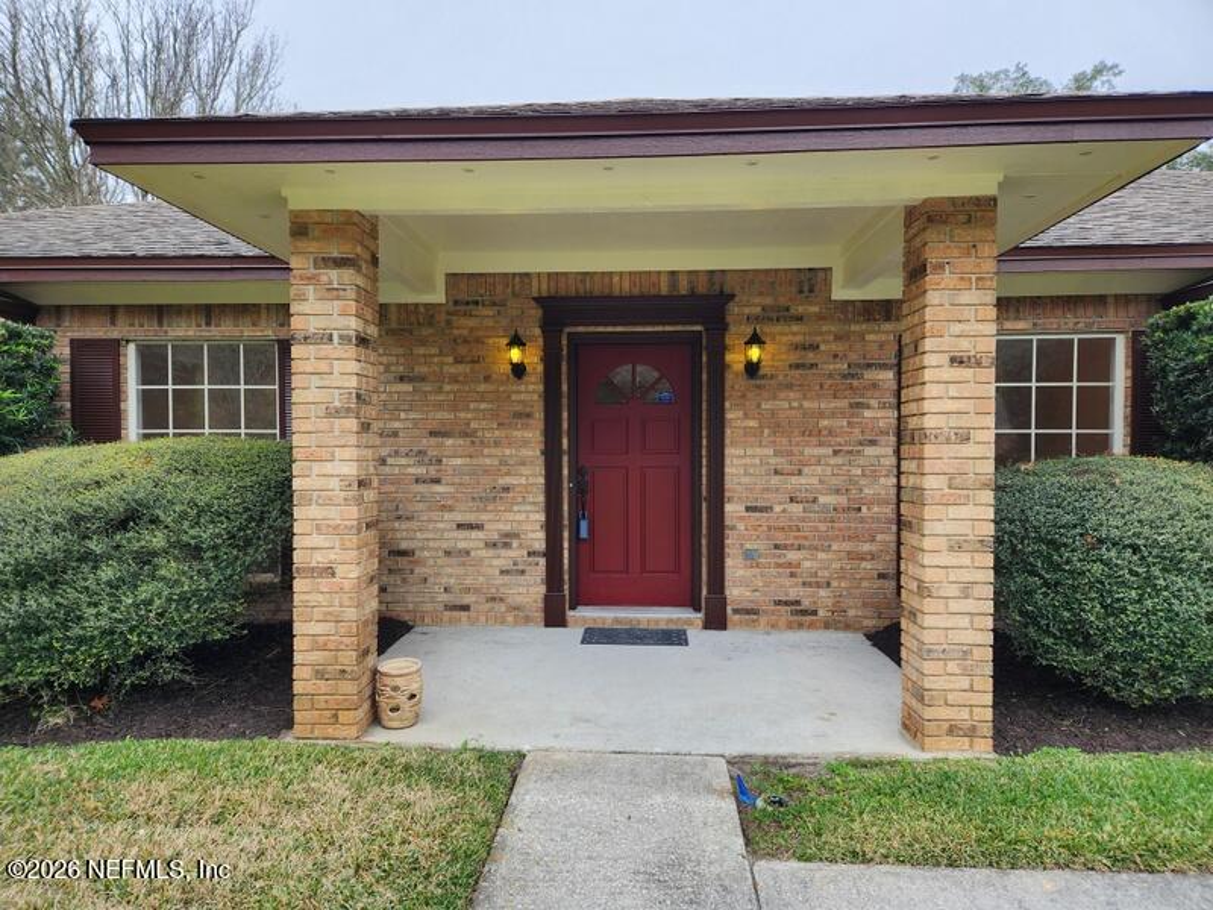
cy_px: 455
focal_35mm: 23
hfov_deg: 73.9
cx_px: 606
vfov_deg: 58.9
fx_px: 806
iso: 20
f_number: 1.8
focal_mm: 5.4
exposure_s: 1/282
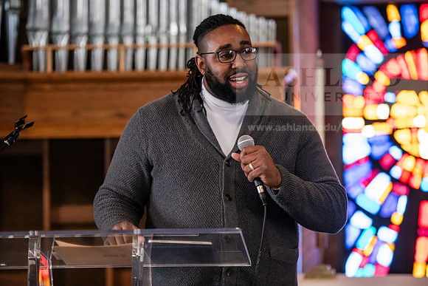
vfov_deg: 8.9
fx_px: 1843
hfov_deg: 13.2
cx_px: 214
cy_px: 143
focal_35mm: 155
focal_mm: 155
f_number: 3.2
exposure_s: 1/200
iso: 2500
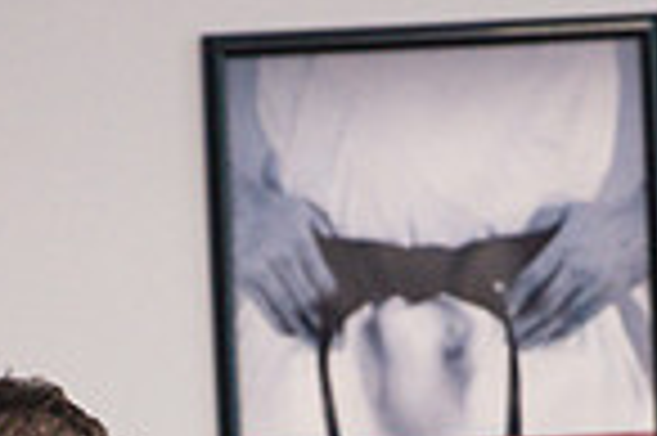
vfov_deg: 1.7
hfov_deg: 2.6
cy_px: 856
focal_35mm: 796
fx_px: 14511
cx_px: 306
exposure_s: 1/400
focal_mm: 200
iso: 1600
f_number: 2.8
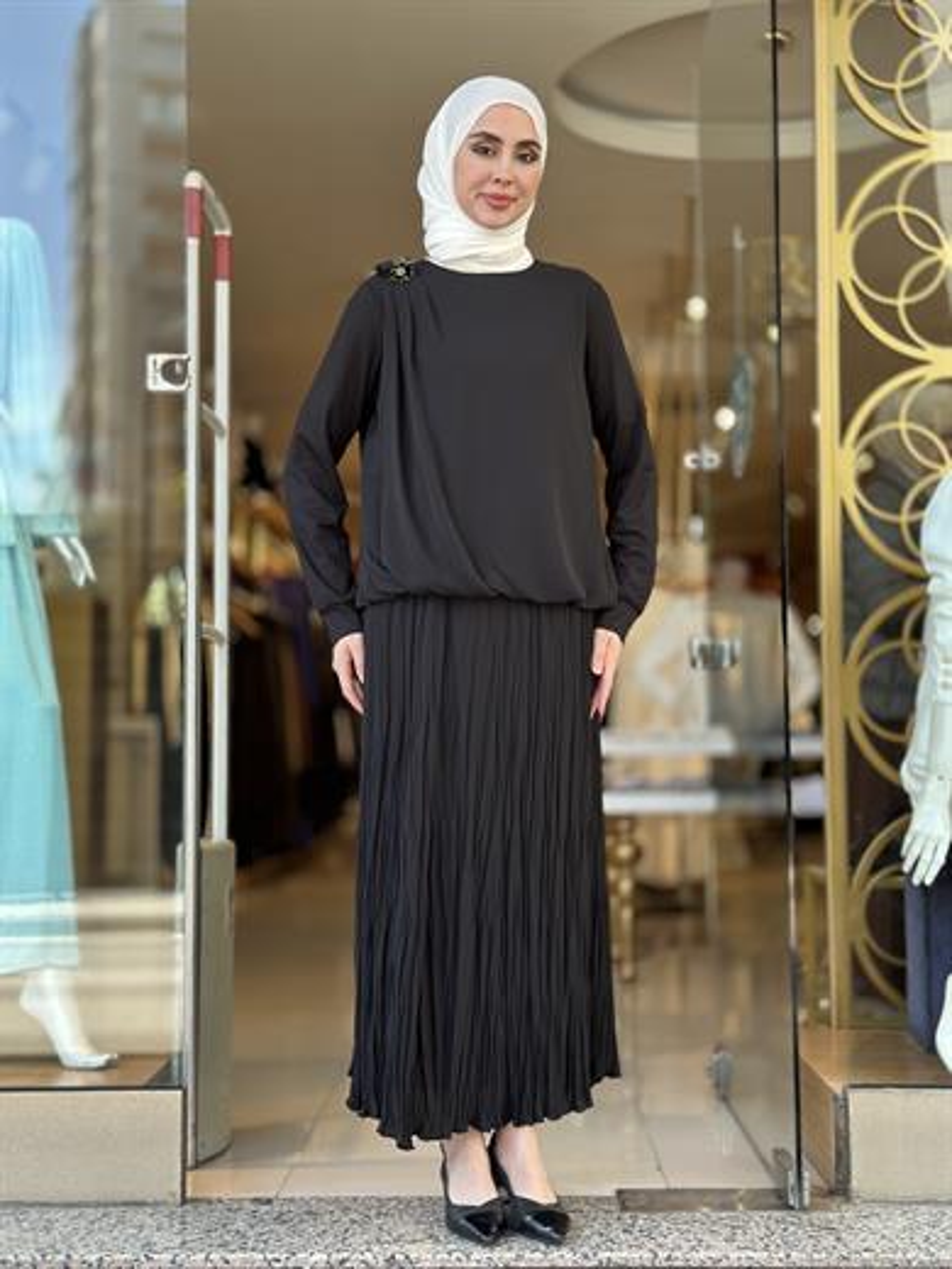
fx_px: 1760
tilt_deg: +4.8
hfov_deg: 30.3
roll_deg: -0.7
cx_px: 476
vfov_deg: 39.7
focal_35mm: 48
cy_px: 634
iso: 80
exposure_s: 1/241
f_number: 1.78
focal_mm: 6.86
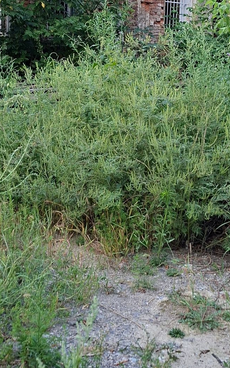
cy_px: 92
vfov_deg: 32.4
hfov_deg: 20.9
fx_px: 622
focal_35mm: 62
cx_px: 101
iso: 50
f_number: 1.8
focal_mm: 5.54
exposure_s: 1/175
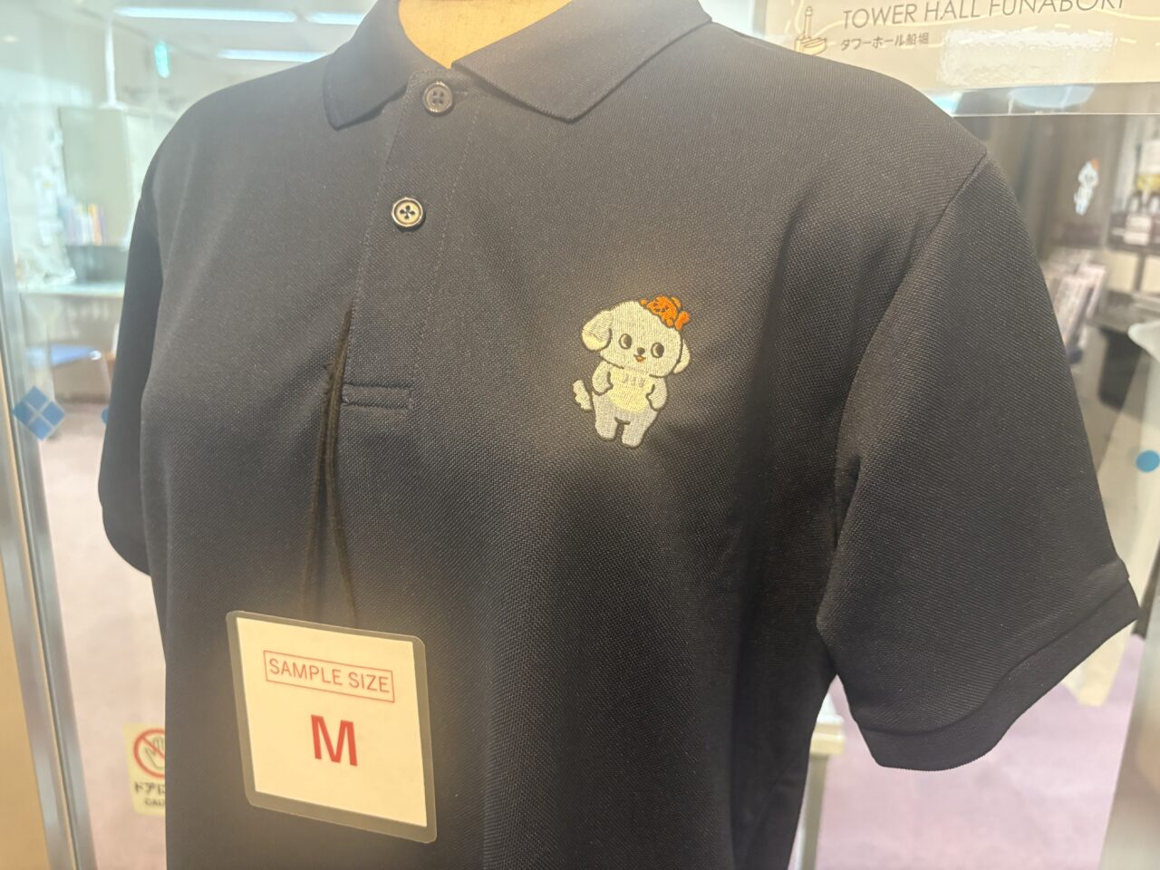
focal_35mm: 26
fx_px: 871
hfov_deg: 67.3
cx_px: 580
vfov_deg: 53.1
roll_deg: -1.9
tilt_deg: -13.2
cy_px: 435
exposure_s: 1/50
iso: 400
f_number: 1.6
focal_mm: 5.96
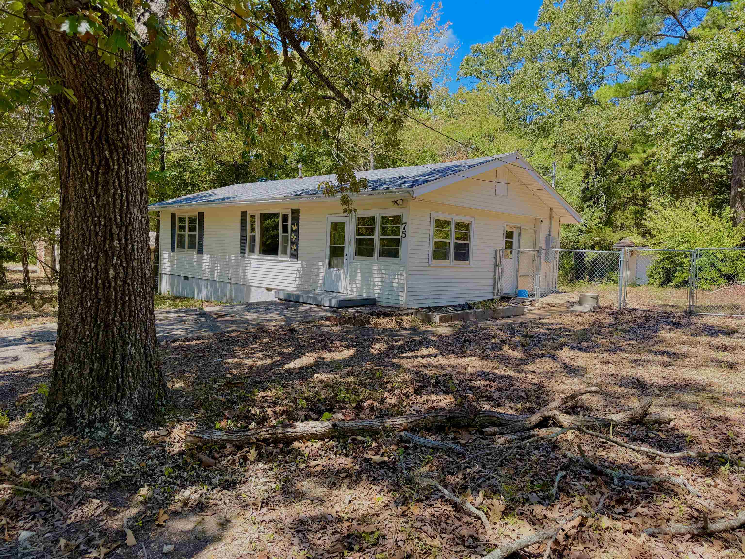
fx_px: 517
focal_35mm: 24
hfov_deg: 71.6
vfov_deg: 56.8
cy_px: 280
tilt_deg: -2.6
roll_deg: -2.1
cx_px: 372
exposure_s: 1/822
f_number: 1.78
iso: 80
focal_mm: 6.76
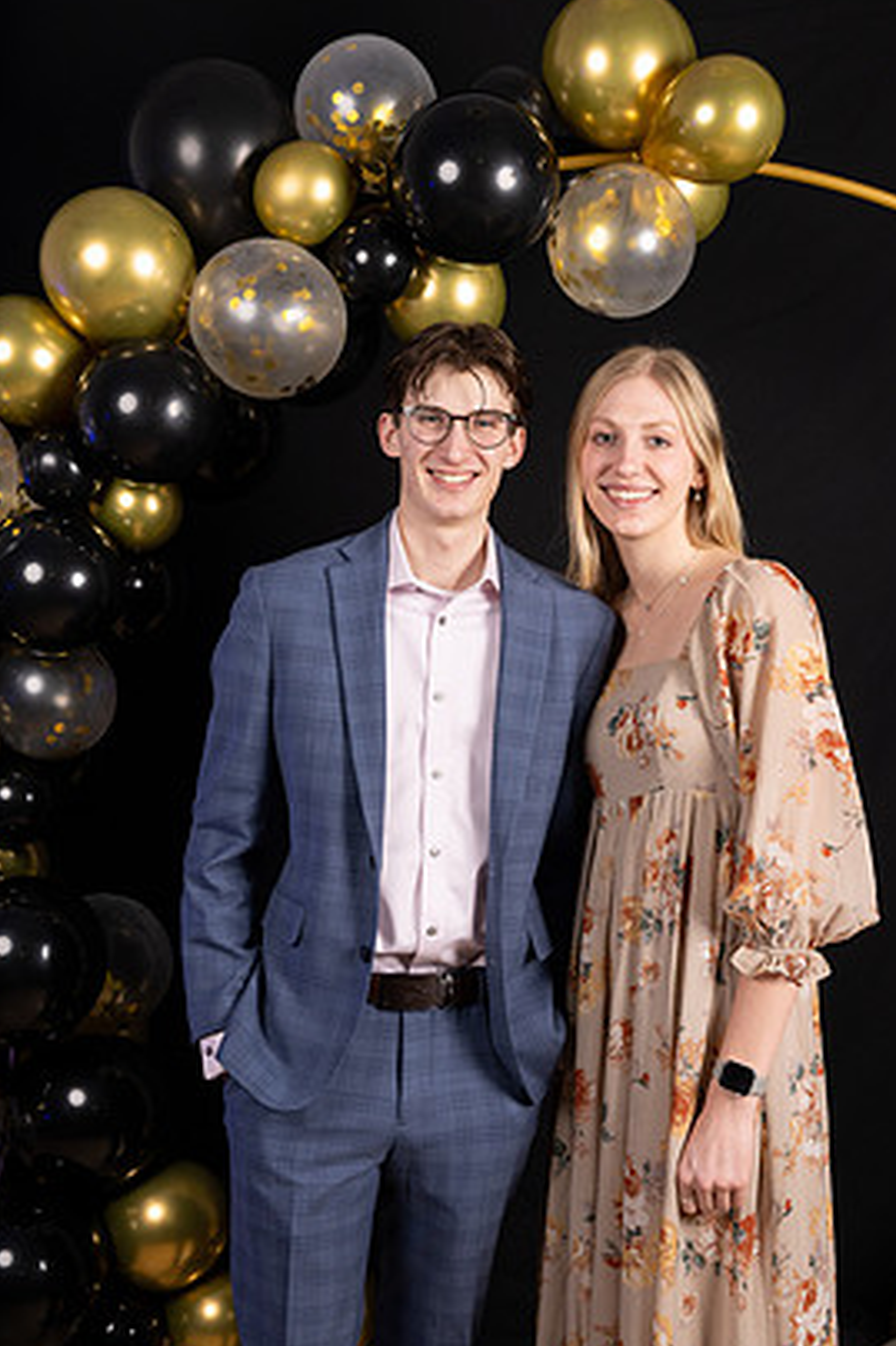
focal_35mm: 49
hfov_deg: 27.5
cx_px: 483
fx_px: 1831
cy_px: 673
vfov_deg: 40.4
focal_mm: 44
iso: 320
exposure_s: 1/250
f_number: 4.5
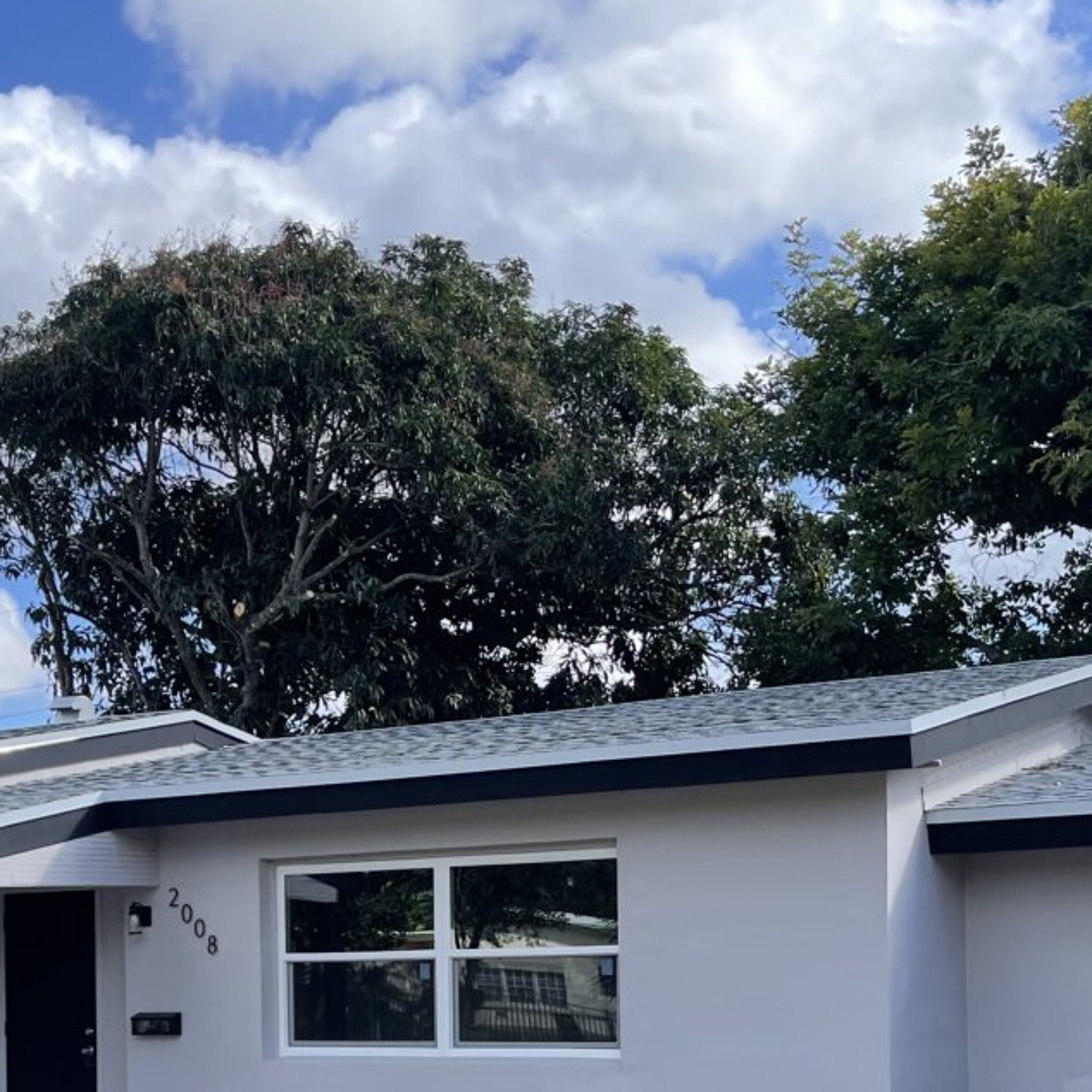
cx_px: 477
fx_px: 2070
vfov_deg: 28.5
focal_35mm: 58
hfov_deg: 29.5
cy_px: 975
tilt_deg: +1.6
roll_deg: +0.5
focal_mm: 5.1
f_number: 1.6
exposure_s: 1/1667
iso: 32
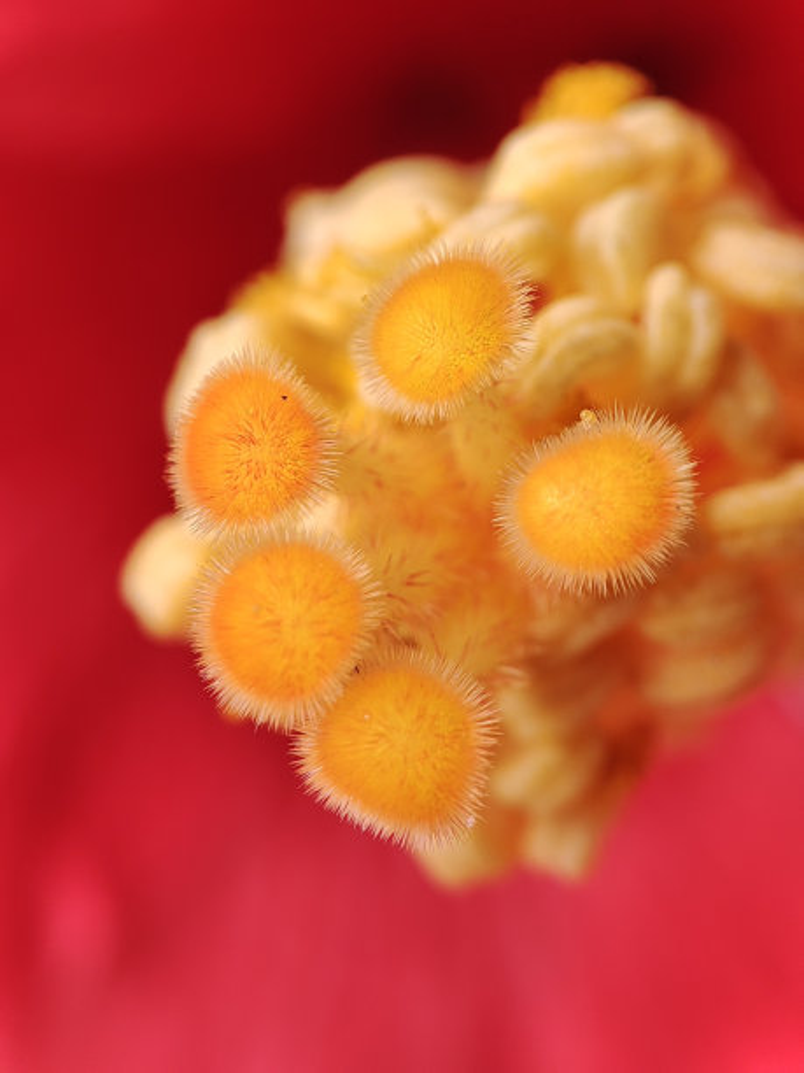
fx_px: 743
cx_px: 402
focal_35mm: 24
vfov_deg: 71.6
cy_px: 536
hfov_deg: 56.8
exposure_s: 1/120
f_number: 2.4
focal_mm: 4.1
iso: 56
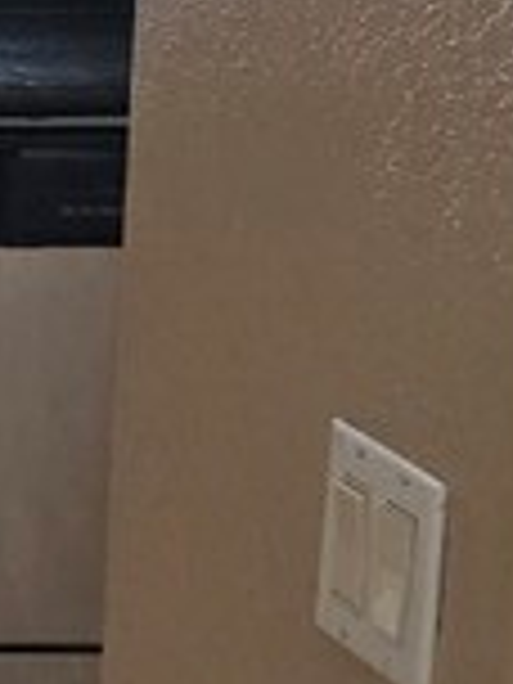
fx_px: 3063
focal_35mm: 155
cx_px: -1156
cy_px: 14
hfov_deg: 7.9
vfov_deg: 12.6
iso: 400
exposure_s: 1/120
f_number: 1.4
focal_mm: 6.5
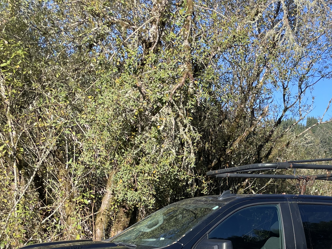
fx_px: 566
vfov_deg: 24.4
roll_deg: +0.2
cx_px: 275
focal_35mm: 59
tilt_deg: +1.3
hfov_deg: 31.7
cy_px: 203
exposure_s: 1/1553
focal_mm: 4.2
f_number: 1.6
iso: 32
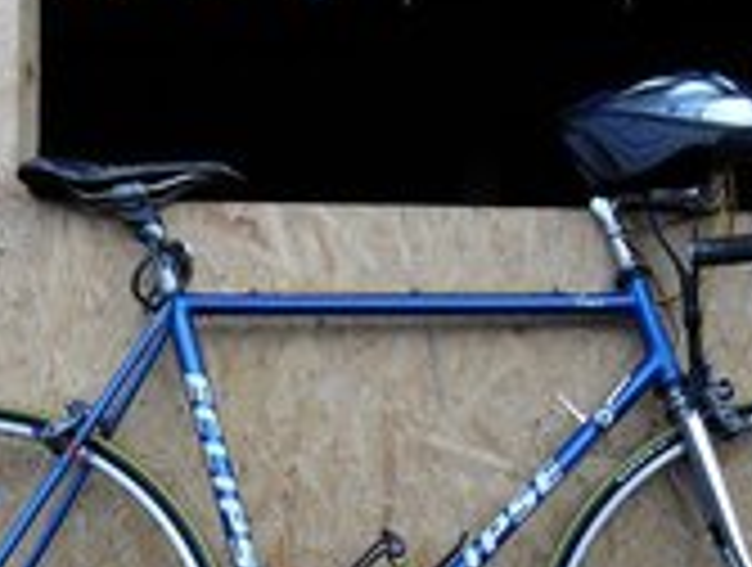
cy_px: 560
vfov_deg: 21.3
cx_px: 387
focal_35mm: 67
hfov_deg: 28.9
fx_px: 1459
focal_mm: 5.7
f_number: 3.7
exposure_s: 1/45
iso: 120
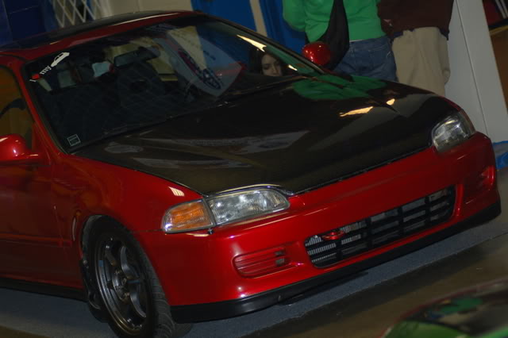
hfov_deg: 19.5
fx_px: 1481
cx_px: 254
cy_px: 169
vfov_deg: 13.0
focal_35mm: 105
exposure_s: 1/60
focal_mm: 70
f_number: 4
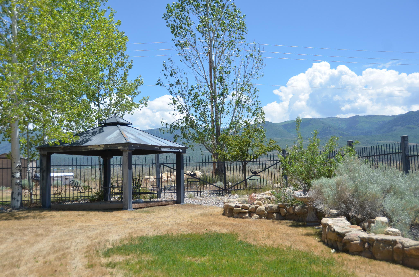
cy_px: 138
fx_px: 540
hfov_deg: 42.4
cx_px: 210
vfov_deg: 28.8
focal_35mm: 46
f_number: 4
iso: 200
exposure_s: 1/1600
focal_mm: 31
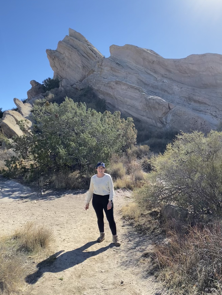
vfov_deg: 67.3
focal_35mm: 26
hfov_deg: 53.1
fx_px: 222
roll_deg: +0.4
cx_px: 111
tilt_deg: +2.4
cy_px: 148
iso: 32
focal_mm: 4.25
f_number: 1.8
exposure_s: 1/1135
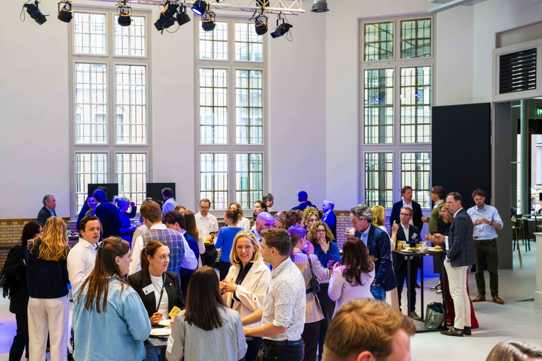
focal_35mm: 51
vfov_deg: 26.5
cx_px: 246
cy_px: 180
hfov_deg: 38.8
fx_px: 768
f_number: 5.6
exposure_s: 1/125
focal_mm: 46
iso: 2000
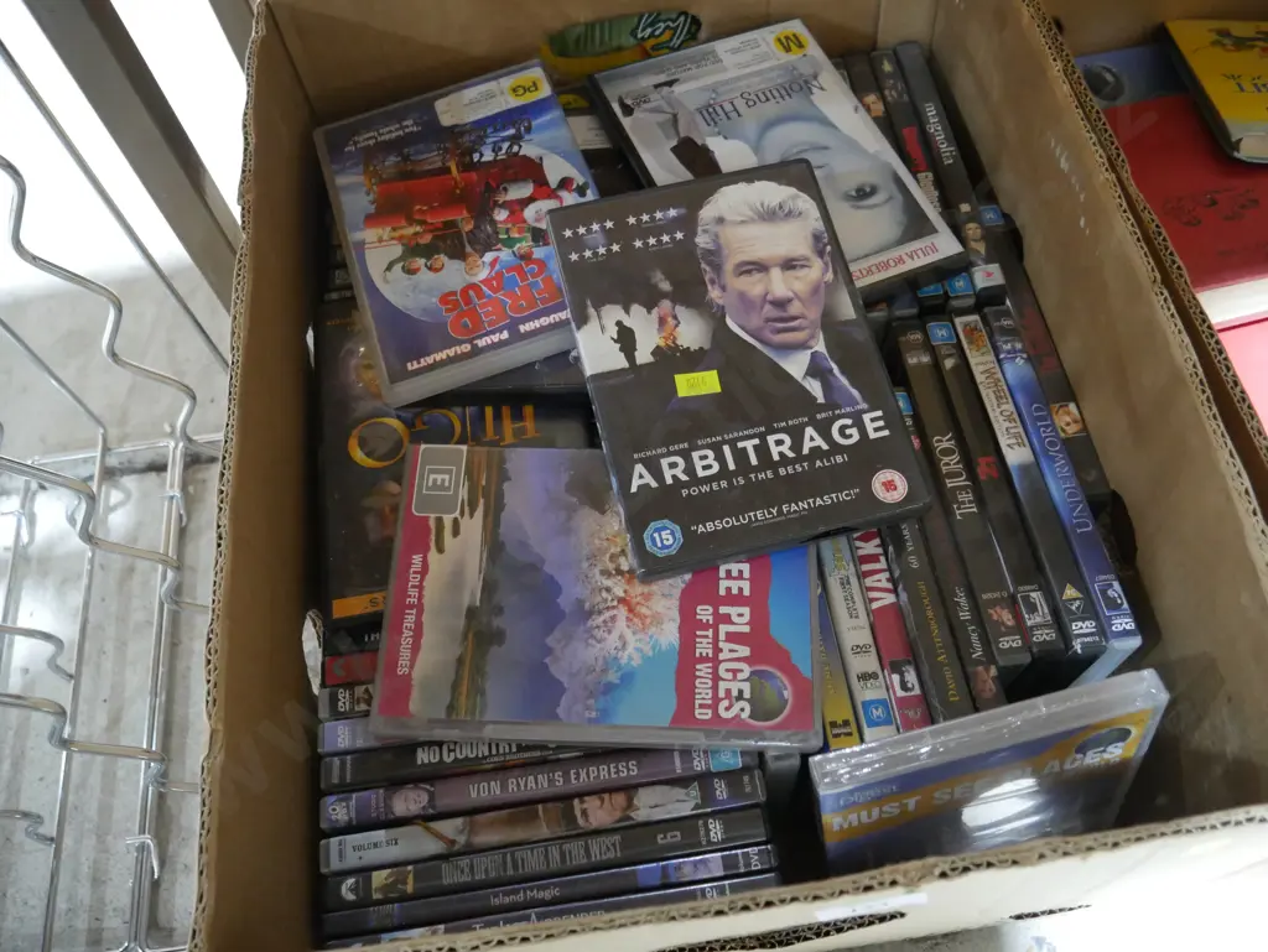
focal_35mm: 28
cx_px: 634
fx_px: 1026
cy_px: 476
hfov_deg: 63.4
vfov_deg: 49.8
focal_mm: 14
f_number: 3.5
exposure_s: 1/60
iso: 3200
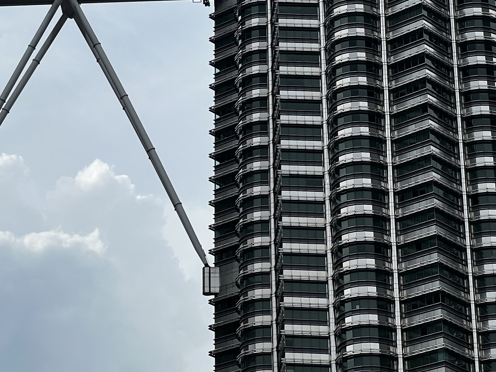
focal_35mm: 140
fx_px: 2006
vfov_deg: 10.6
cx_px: 72
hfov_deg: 14.0
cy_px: 59
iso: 32
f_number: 2.8
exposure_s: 1/809
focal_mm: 9
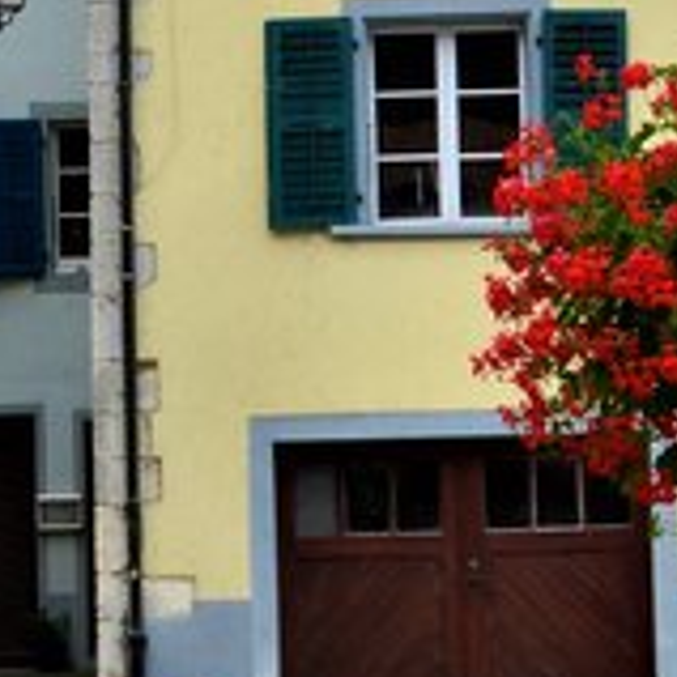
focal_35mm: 134
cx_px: 298
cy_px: 302
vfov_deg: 13.0
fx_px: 2968
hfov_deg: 13.0
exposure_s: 1/100
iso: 320
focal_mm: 21
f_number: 9
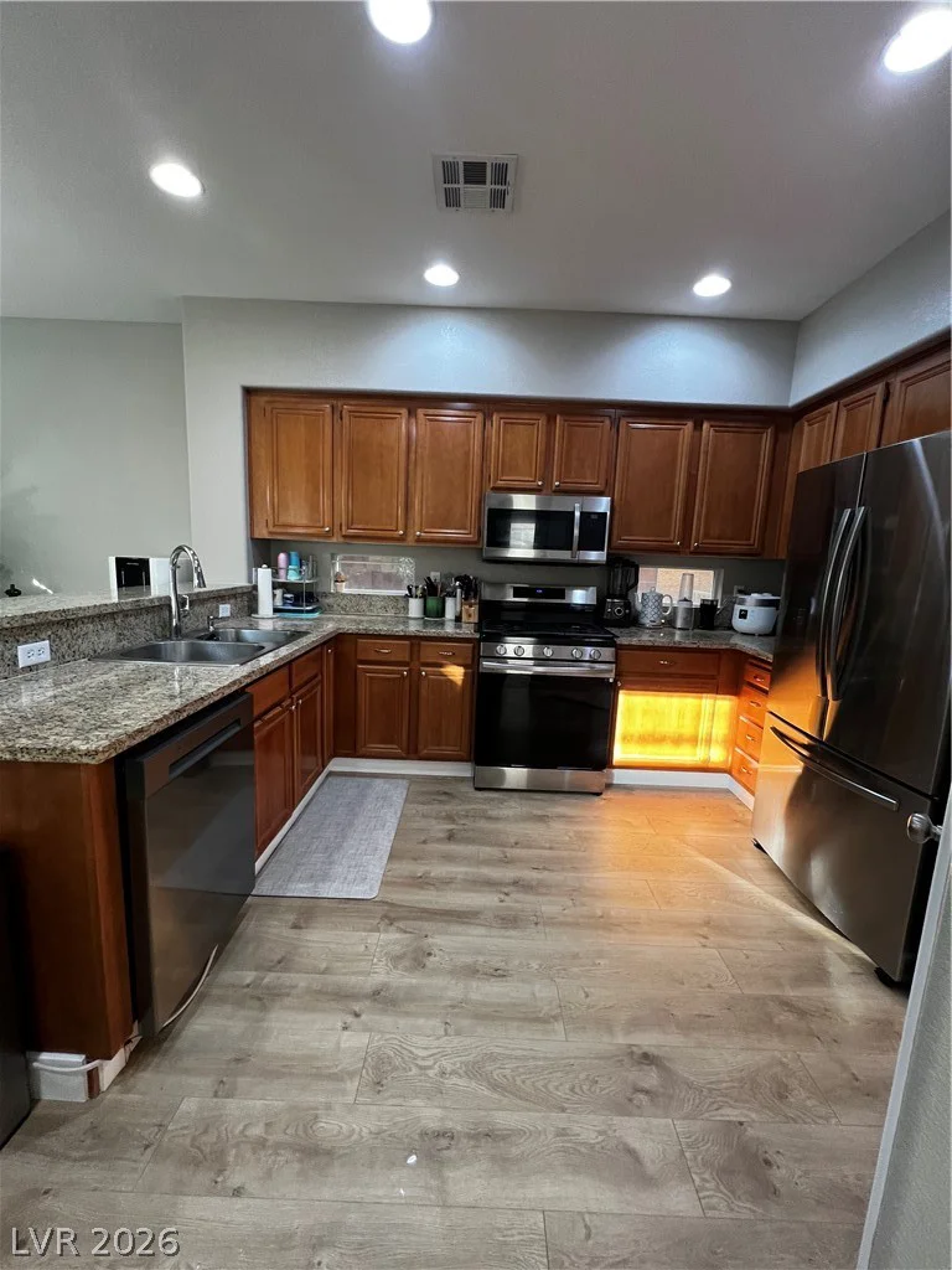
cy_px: 635
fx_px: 477
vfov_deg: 106.2
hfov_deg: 89.9
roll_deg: -2.7
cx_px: 476
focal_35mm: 13
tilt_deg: -8.5
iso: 200
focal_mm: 1.57
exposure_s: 1/60
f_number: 1.8
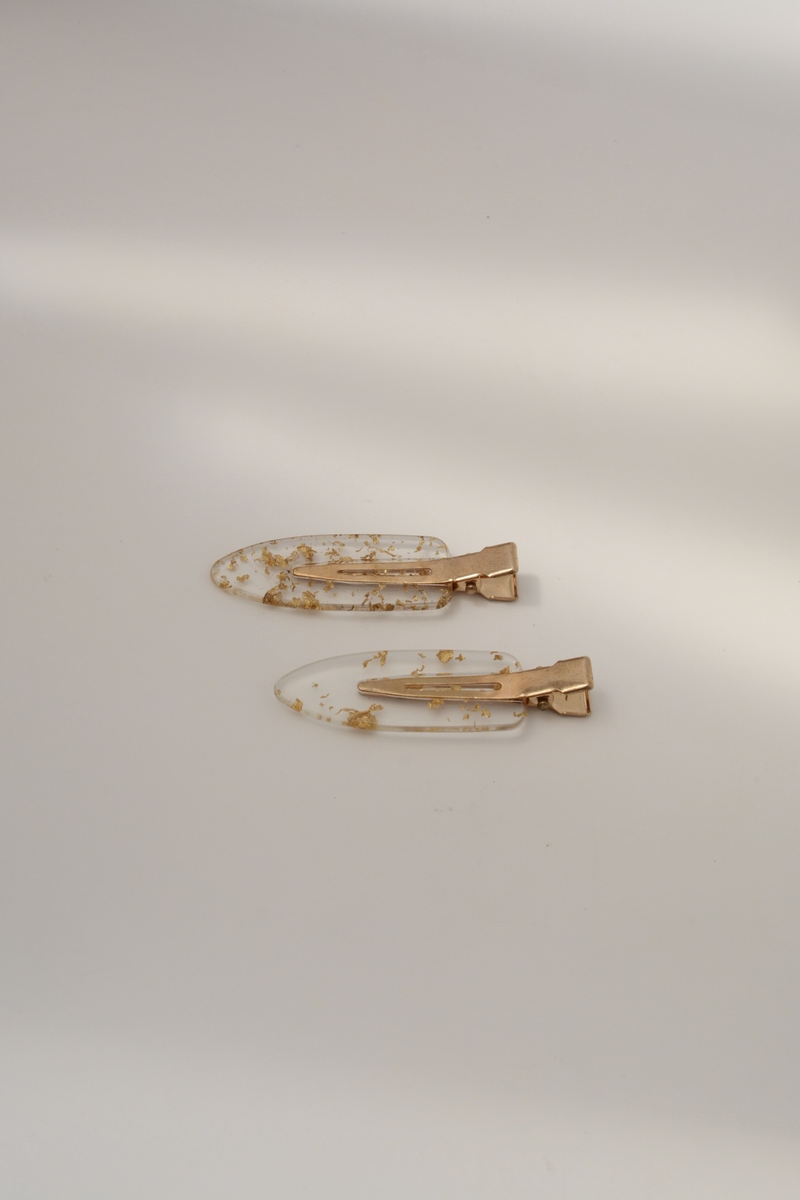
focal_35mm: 60
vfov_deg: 33.4
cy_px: 600
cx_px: 400
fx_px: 2000
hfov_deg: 22.6
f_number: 14
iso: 500
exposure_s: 1/800
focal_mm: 40
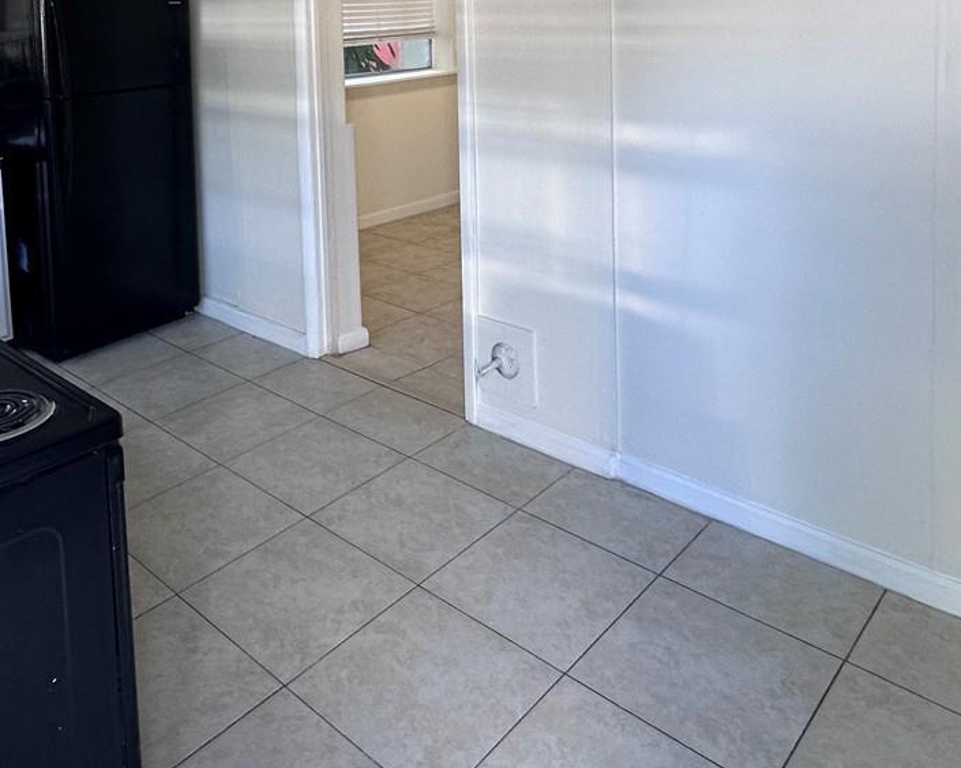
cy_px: 52
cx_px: 383
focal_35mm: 31
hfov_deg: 56.7
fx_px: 882
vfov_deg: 42.5
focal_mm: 2.22
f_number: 2.2
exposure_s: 1/120
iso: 125
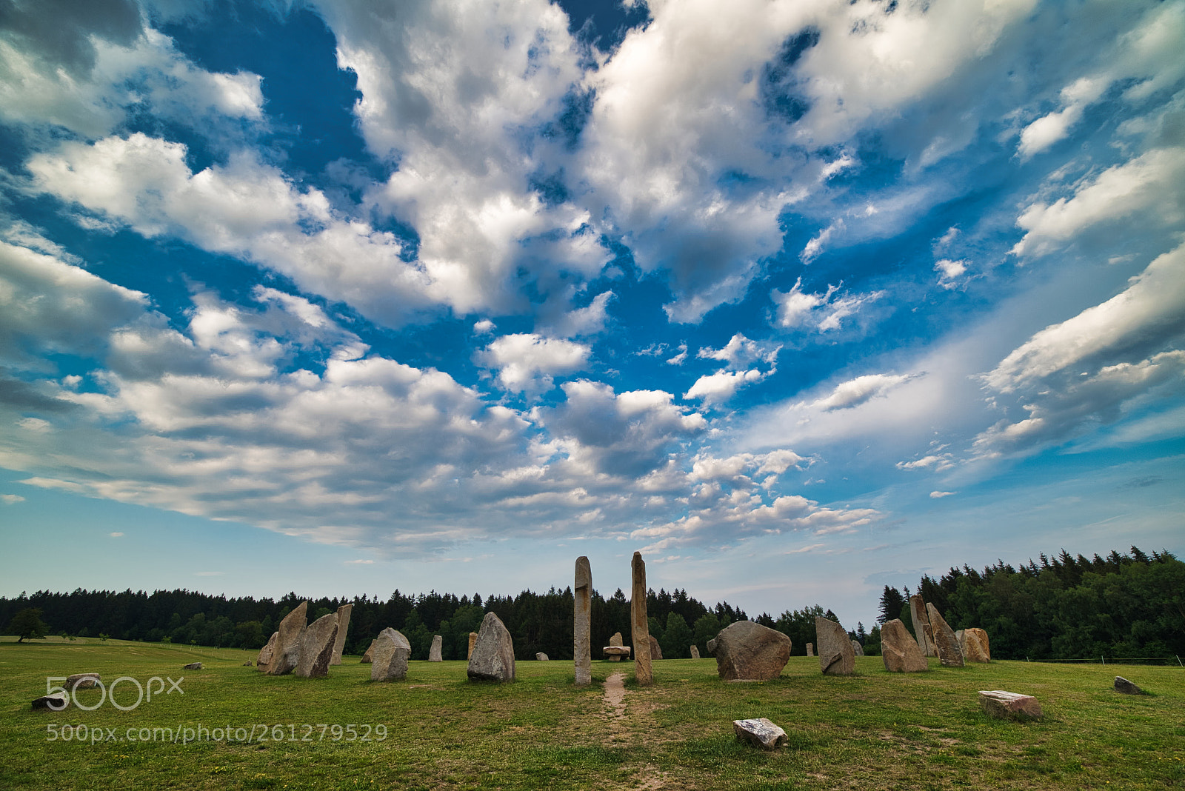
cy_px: 396
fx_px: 461
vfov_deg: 81.3
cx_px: 592
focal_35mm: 14
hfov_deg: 104.2
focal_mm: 14
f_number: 8
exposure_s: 1/100
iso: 100
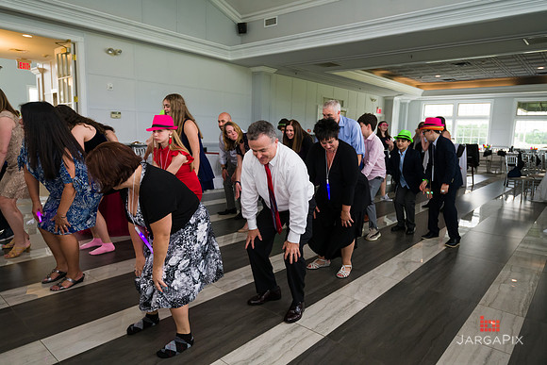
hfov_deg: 73.7
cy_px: 182
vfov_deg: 53.2
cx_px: 274
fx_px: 365
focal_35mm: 24
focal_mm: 24
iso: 800
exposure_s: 1/200
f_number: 4
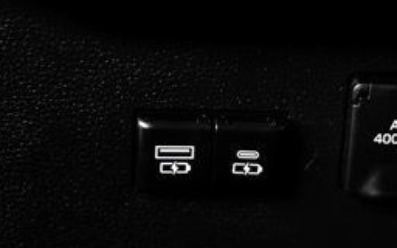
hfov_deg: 13.5
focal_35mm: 153
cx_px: 378
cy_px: 114
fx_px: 1655
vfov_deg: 8.6
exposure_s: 1/200
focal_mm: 60
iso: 400
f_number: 2.8
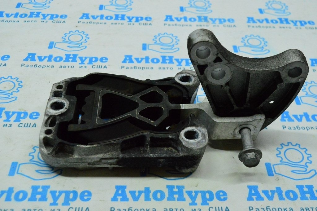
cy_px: 106
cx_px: 158
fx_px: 396
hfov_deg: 43.6
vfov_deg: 29.8
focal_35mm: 45
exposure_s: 1/640
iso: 6400
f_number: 6.3
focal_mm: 30
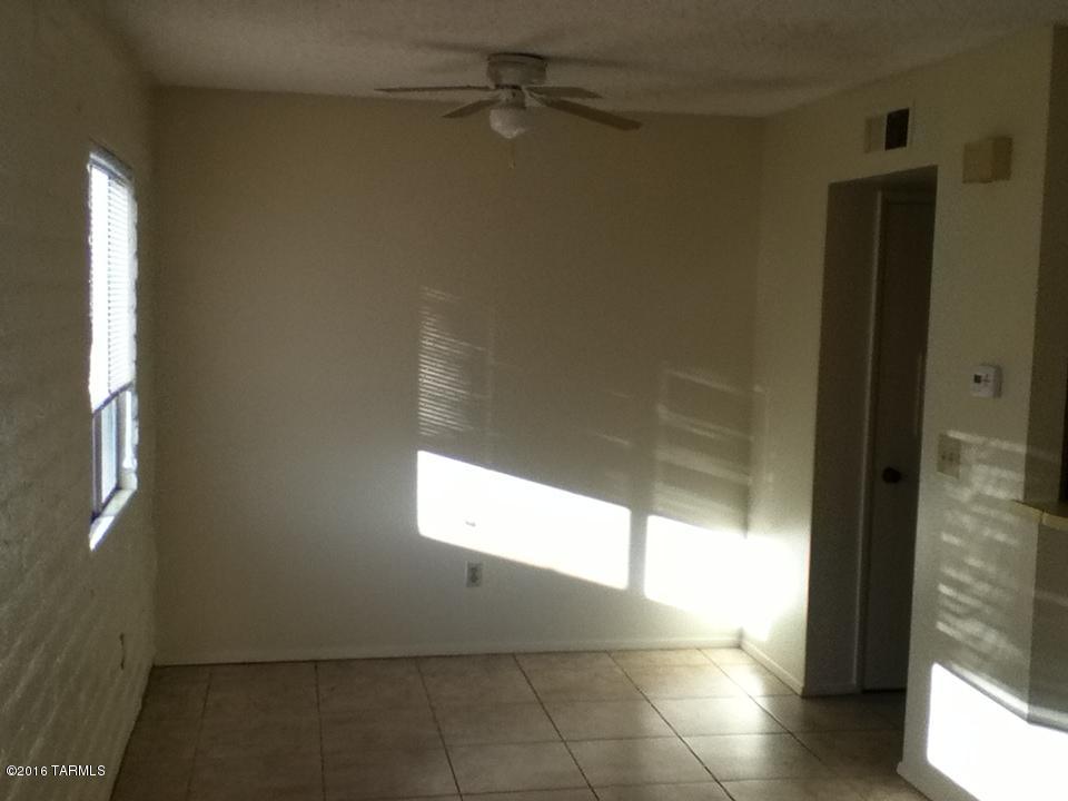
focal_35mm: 32
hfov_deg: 56.8
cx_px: 534
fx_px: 987
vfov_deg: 44.2
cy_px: 400
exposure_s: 1/339
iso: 80
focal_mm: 3.85
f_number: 2.4
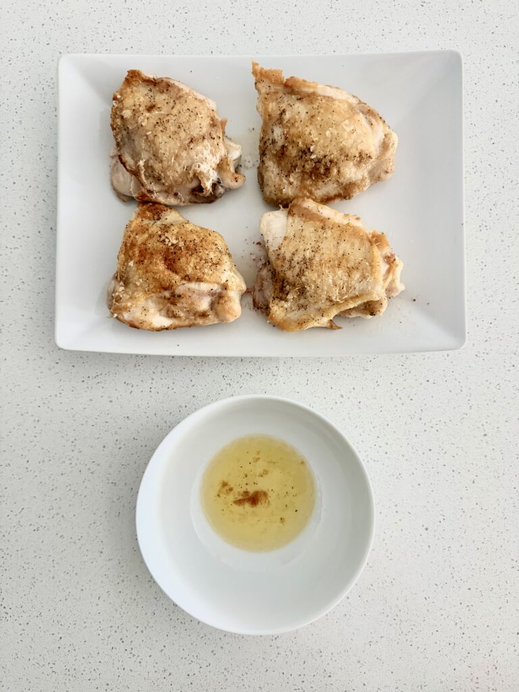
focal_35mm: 24
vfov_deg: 71.6
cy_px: 346
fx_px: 480
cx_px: 260
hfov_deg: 56.8
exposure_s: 1/60
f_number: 1.78
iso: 500
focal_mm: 6.76
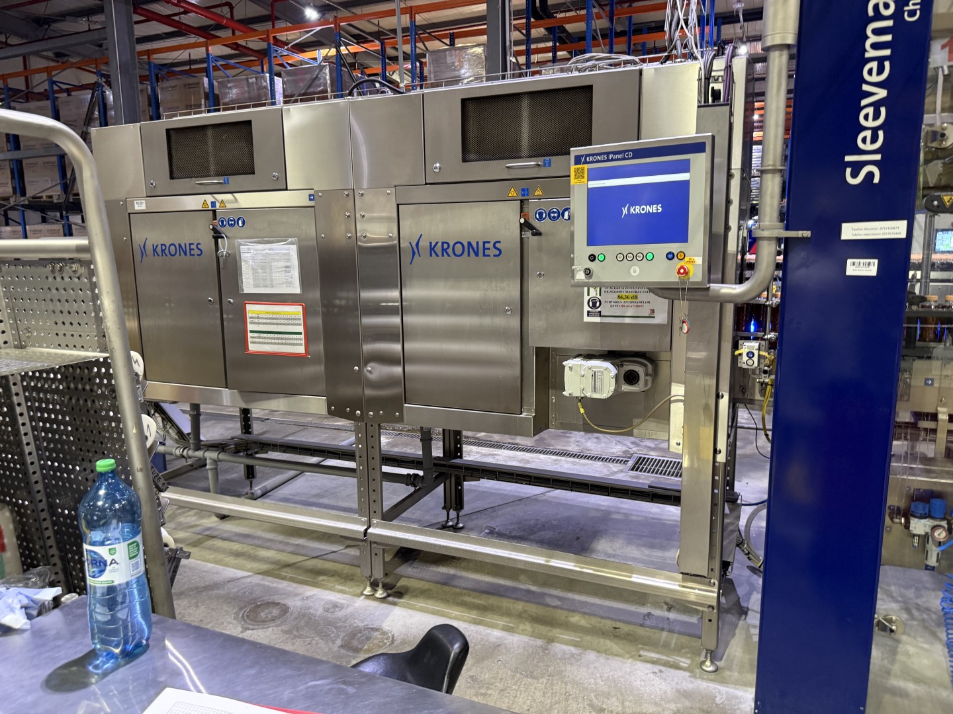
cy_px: 357
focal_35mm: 24
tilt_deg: -10.9
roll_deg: +1.1
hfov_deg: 71.6
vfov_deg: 56.8
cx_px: 476
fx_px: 661
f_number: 1.78
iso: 400
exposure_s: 1/50
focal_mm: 6.76
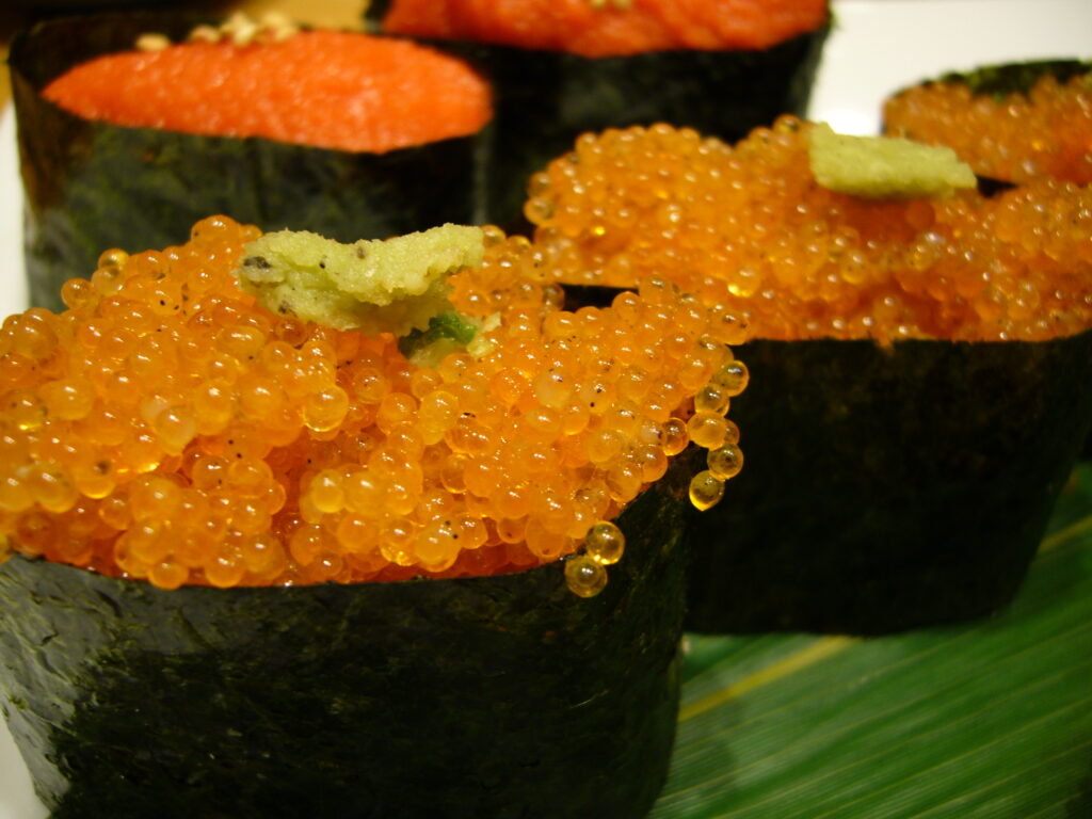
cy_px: 410
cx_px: 546
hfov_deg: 52.6
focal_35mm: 35
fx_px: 1104
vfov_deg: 40.7
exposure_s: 1/25
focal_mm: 5.8
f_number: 2.8
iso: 100
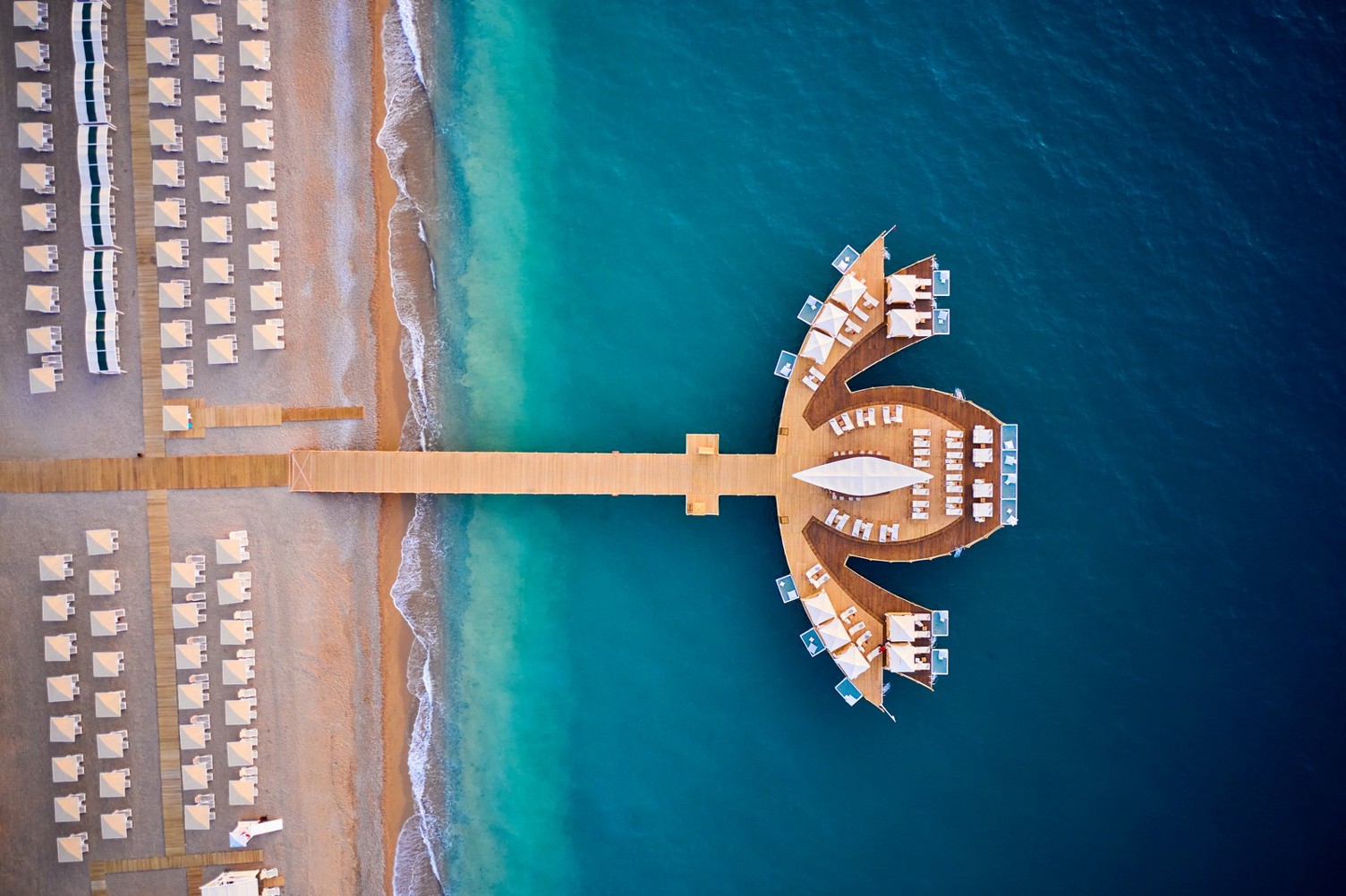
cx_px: 673
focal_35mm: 28
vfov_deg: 46.4
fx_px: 1047
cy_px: 448
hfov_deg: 65.5
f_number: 2.8
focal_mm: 10.26
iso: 200
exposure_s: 1/120
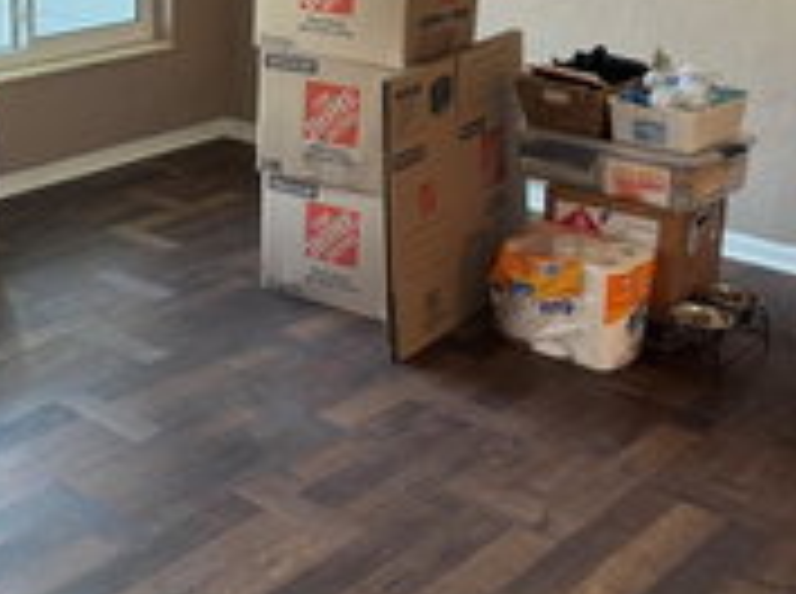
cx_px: 34
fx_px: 1331
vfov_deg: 24.5
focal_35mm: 58
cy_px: 76
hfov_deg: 31.3
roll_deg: +1.0
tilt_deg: -13.4
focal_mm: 6.76
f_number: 1.78
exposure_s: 1/102
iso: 200
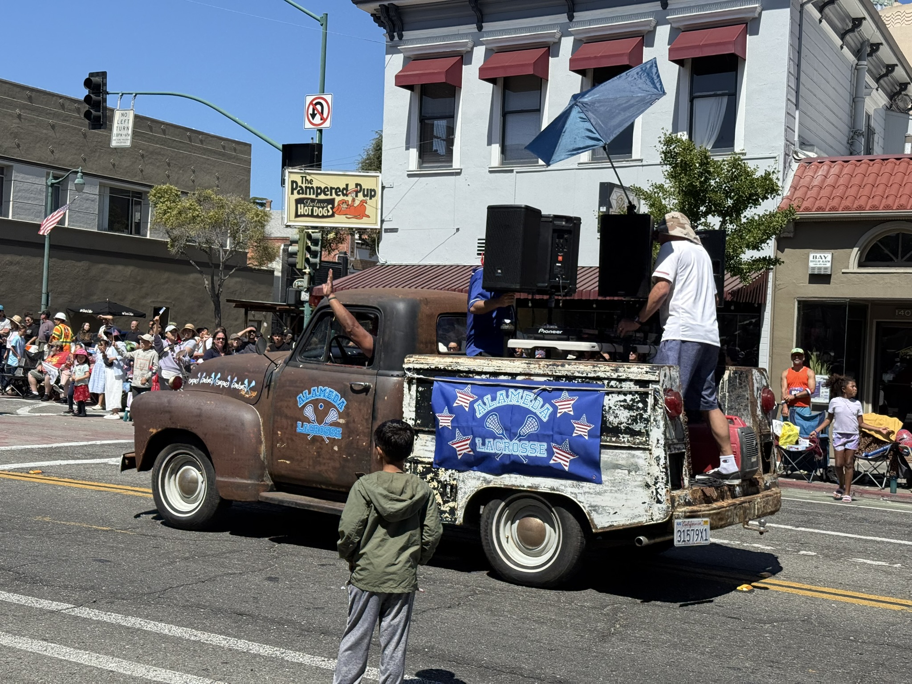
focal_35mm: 48
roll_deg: -2.1
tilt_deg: +0.5
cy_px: 342
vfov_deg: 30.3
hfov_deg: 39.7
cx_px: 456
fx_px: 1265
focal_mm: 6.76
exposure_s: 1/4587
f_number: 1.78
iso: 64
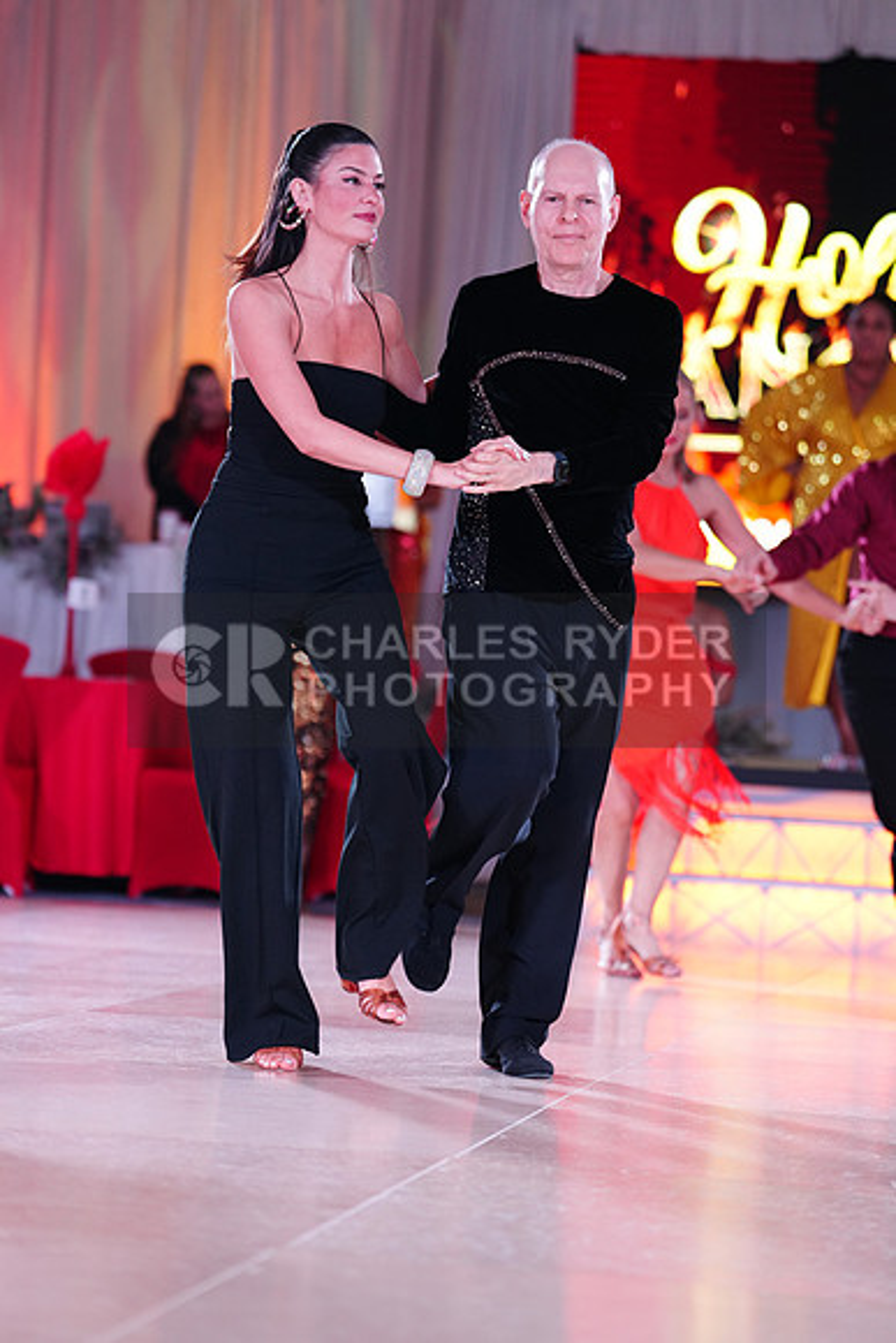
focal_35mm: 112
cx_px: 448
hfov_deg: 12.2
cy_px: 672
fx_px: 4179
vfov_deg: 18.3
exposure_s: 1/400
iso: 1600
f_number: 2.8
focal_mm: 112
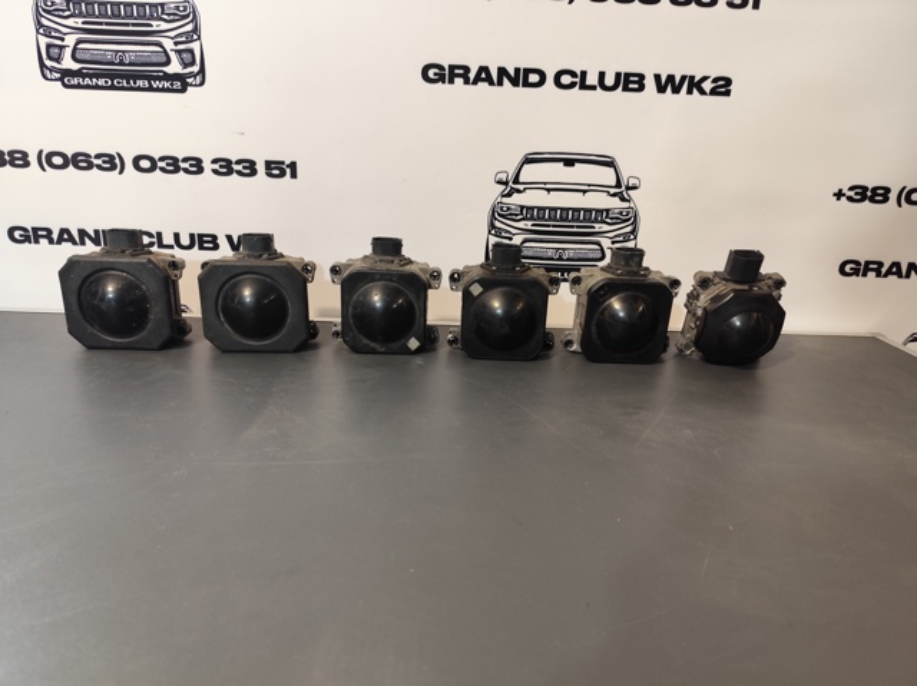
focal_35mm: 23
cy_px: 343
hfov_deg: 74.0
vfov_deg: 58.8
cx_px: 458
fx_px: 609
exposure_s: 1/60
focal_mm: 6.19
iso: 800
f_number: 1.65
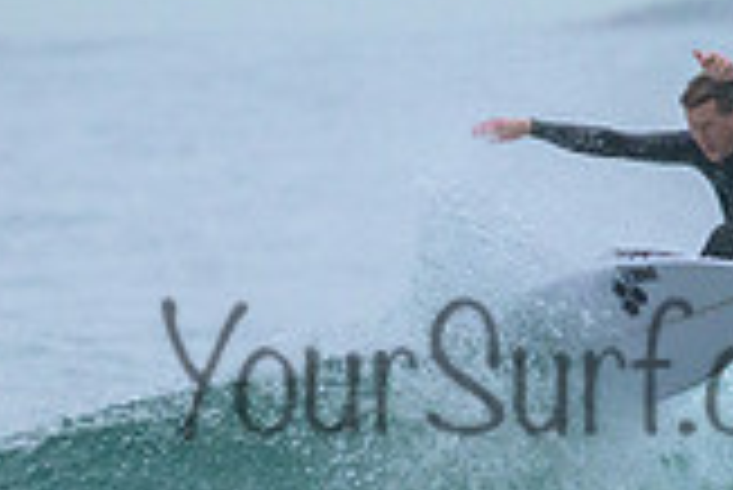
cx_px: 625
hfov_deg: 0.9
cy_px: 330
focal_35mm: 2205
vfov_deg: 0.6
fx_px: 44935
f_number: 11
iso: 3200
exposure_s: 1/1250
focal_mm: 620
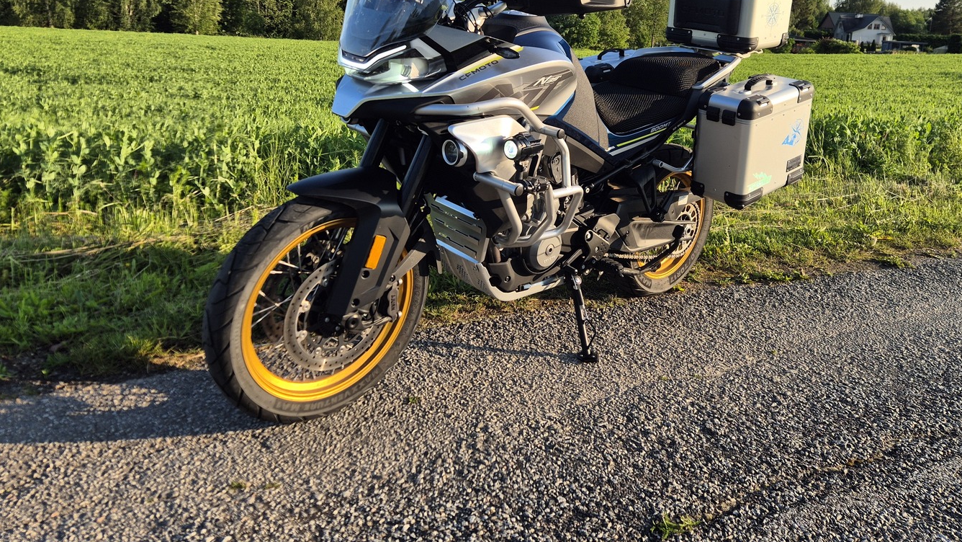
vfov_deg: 38.1
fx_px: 765
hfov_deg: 64.1
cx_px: 529
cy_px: 146
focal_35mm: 30
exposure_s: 1/992
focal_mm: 5.4
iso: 25
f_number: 1.8
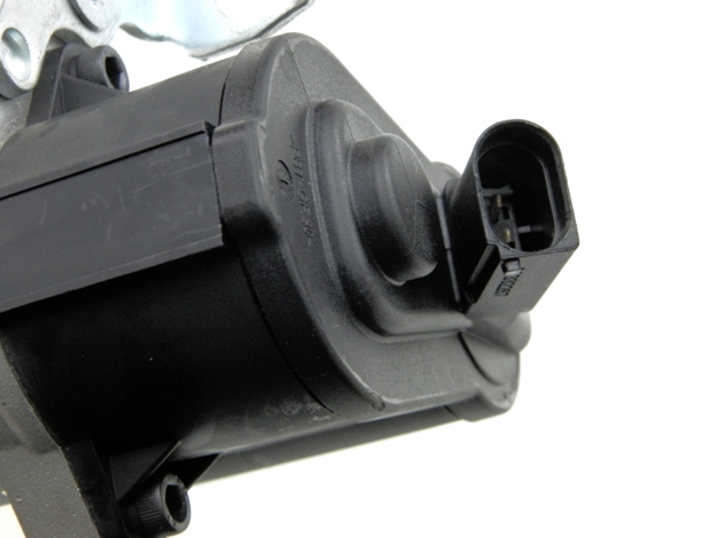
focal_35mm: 84
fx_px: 1740
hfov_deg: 23.3
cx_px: 352
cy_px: 265
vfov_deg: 17.6
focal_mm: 14.6
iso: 200
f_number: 4.2
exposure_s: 1/125
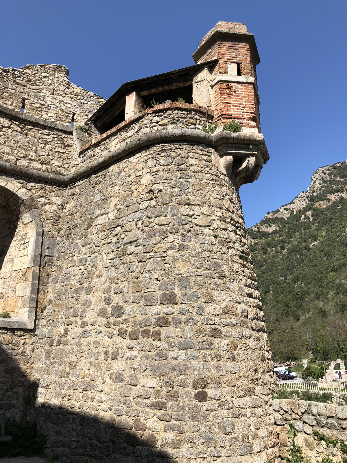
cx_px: 174
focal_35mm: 28
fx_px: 374
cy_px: 232
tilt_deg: +19.0
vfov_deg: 63.4
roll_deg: +0.8
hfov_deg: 49.7
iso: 20
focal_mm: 4
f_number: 1.8
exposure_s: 1/1845
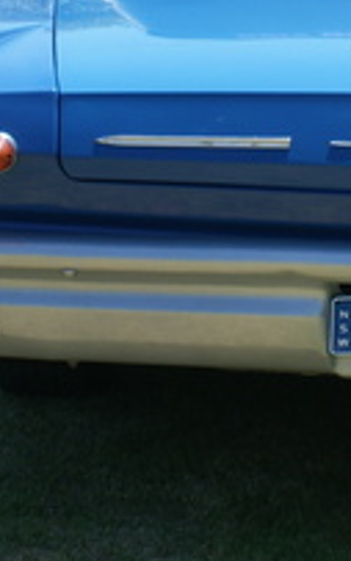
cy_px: 87
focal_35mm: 181
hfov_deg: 7.2
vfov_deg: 11.5
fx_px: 2768
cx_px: 434
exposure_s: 1/125
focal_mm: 30
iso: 100
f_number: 8
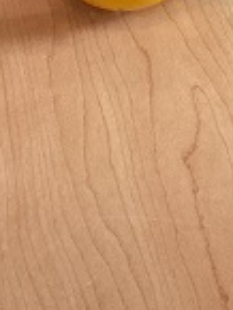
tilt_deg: -30.7
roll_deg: +1.7
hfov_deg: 11.1
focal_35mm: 133
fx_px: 1192
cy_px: -257
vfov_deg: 13.3
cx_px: 182
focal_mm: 3
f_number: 1.8
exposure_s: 1/50
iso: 160
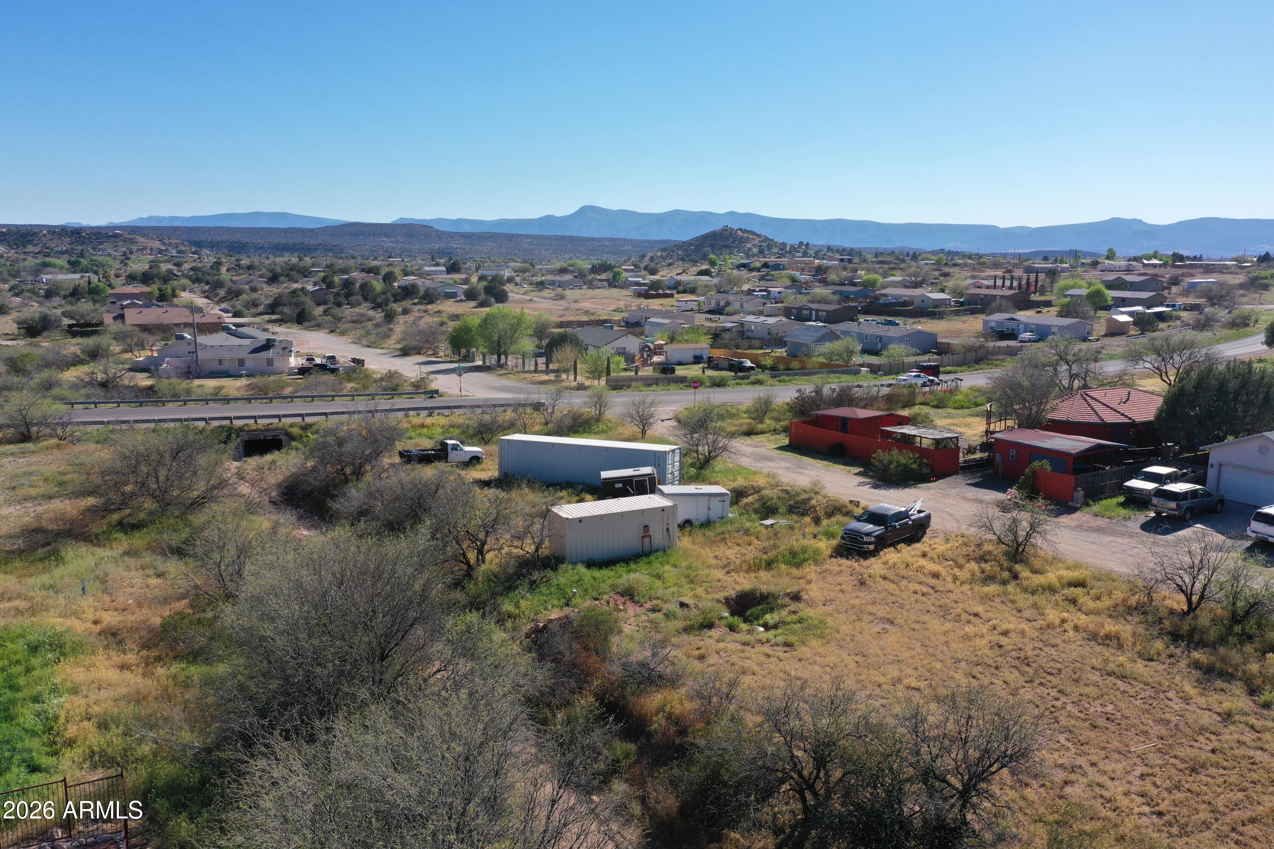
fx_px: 991
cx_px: 637
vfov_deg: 46.4
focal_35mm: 28
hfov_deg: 65.5
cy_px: 424
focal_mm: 10.26
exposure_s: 1/640
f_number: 5
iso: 100
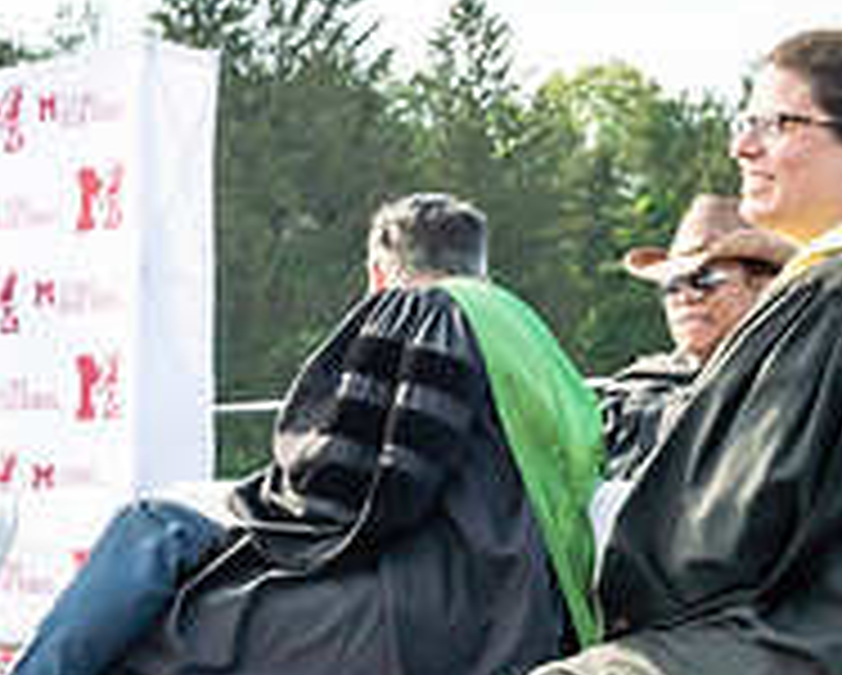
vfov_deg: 13.7
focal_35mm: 112
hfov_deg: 16.6
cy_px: 594
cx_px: -83
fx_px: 2794
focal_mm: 22
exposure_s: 1/500
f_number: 7.1
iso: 200
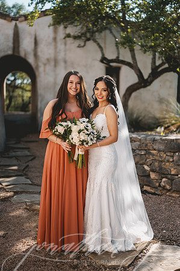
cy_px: 136
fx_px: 376
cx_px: 90
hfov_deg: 26.9
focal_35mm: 50
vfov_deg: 39.6
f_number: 1.8
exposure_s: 1/2500
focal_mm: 50
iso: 80
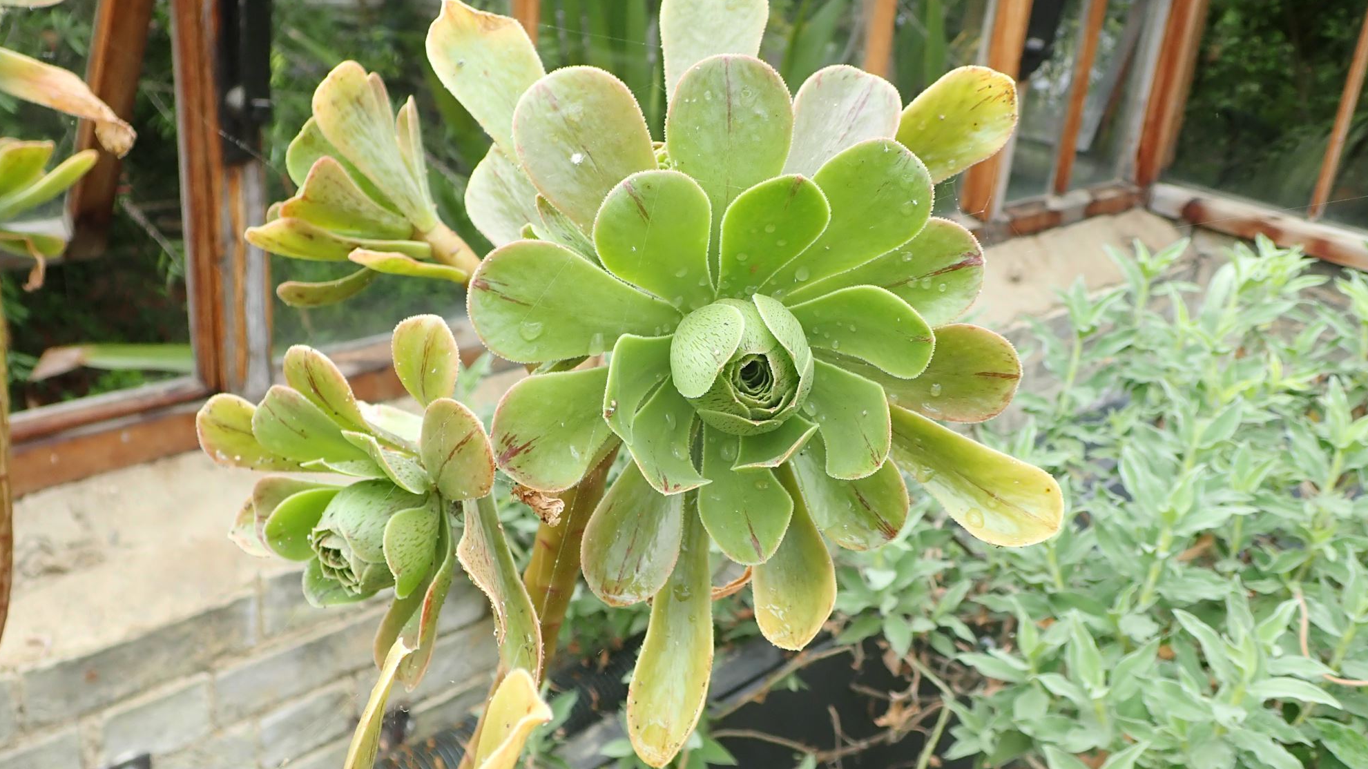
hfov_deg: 59.5
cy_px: 382
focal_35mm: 33
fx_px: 1197
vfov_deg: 35.6
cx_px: 687
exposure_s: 1/160
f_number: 3.2
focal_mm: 5.5
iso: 100
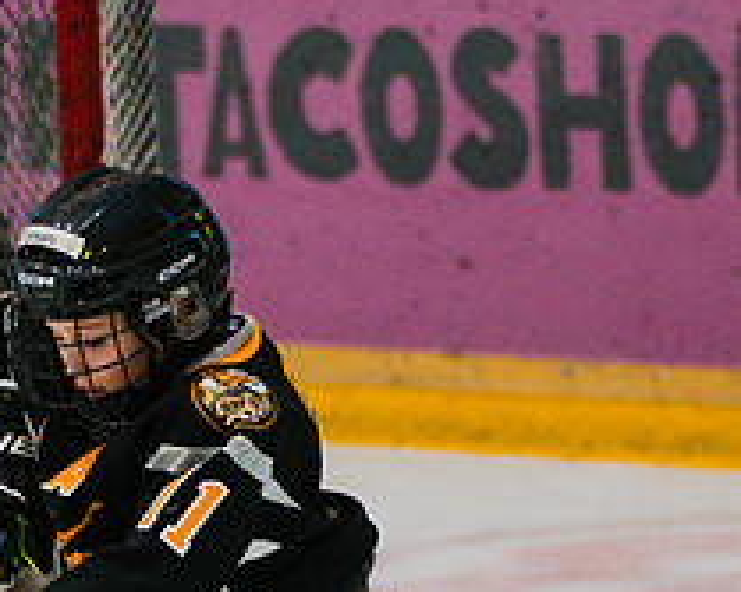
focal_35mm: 596
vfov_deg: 2.6
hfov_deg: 3.2
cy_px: 579
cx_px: 204
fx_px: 13065
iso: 3200
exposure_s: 1/1600
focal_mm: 148
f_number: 3.2
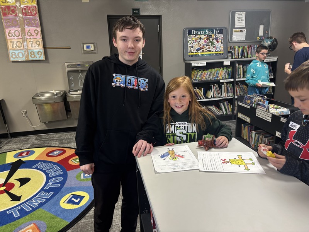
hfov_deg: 67.3
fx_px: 232
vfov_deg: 53.1
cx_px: 154
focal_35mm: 26
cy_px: 116
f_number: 1.6
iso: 125
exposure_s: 1/42
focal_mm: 5.96
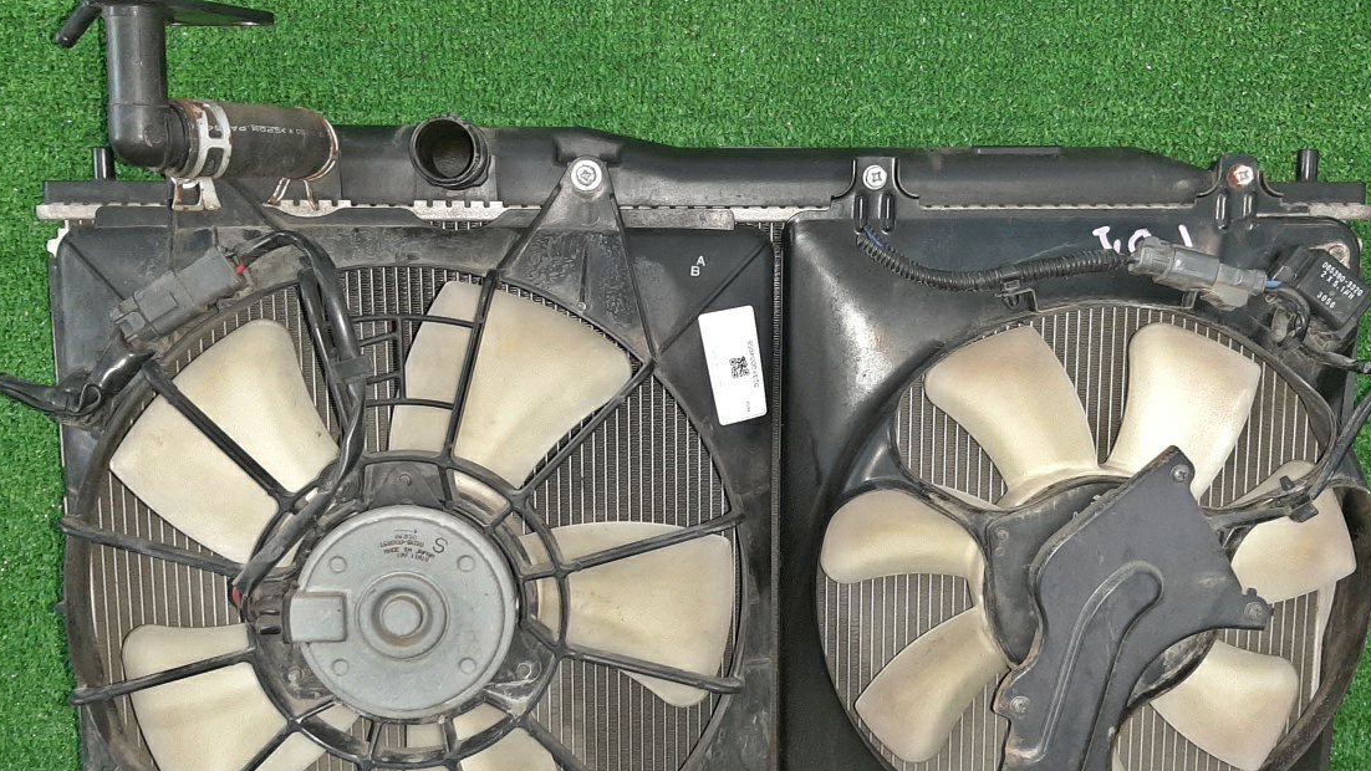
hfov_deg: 54.0
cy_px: 430
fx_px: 1345
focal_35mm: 37
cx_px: 700
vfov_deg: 32.0
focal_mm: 3.93
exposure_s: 1/25
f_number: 1.7
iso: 218
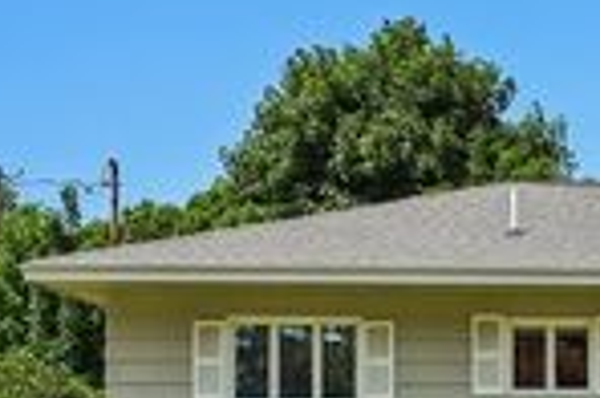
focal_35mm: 88
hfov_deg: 20.7
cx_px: 819
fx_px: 1464
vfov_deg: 15.4
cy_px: 238
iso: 400
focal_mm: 26
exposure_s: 1/1000
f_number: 8
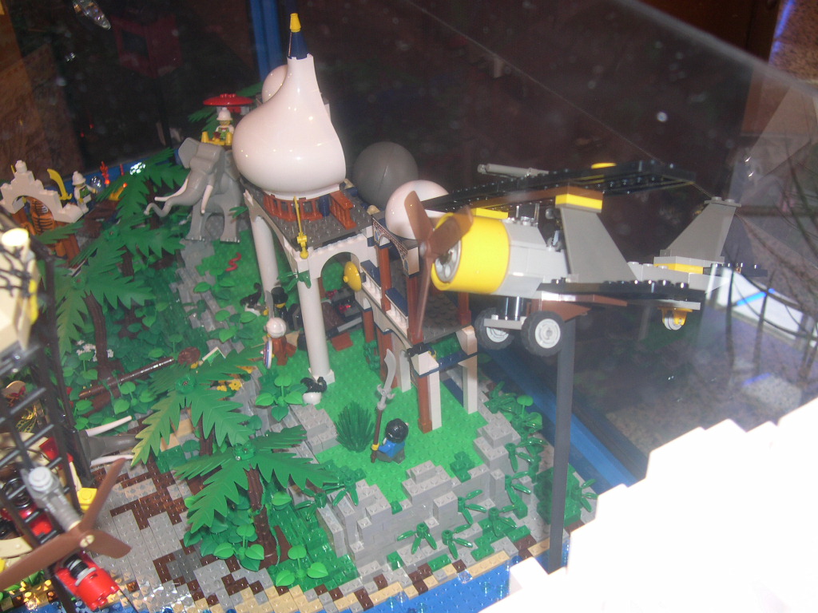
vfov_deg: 37.7
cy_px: 306
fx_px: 898
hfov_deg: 49.0
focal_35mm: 38
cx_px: 409
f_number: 2.8
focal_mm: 8
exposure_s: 1/60
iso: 100
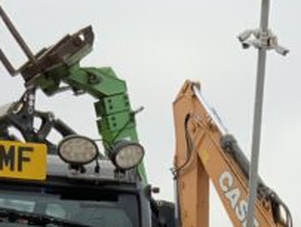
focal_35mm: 146
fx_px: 1272
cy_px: 530
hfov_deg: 13.5
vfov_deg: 9.2
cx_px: 89
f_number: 1.8
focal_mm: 3
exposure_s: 1/222
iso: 16
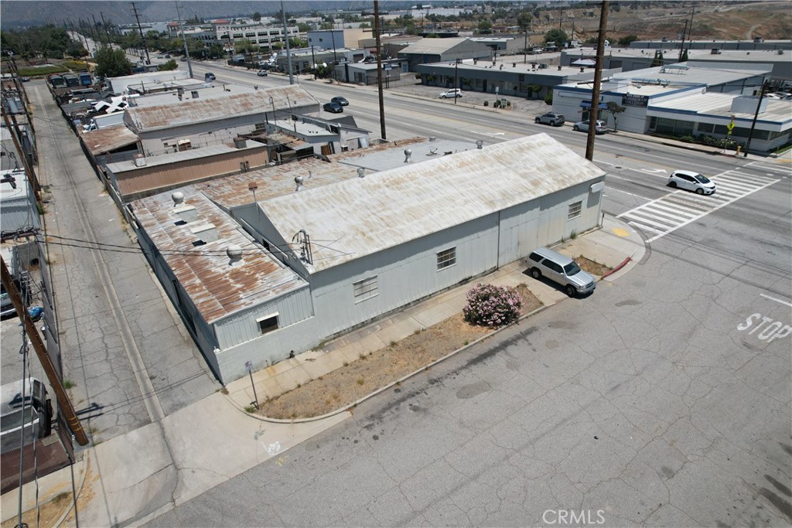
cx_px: 396
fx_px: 484
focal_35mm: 22
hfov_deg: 78.6
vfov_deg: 57.2
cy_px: 264
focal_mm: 8.38
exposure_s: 1/3000
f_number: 2.8
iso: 100
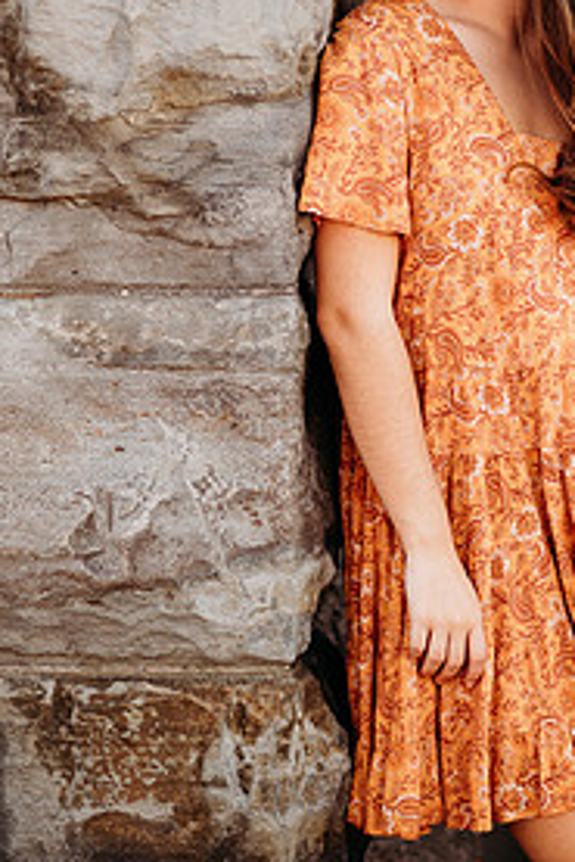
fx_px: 3302
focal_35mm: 138
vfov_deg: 14.8
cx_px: 463
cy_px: 171
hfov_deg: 9.9
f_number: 2
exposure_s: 1/500
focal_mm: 85
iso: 160
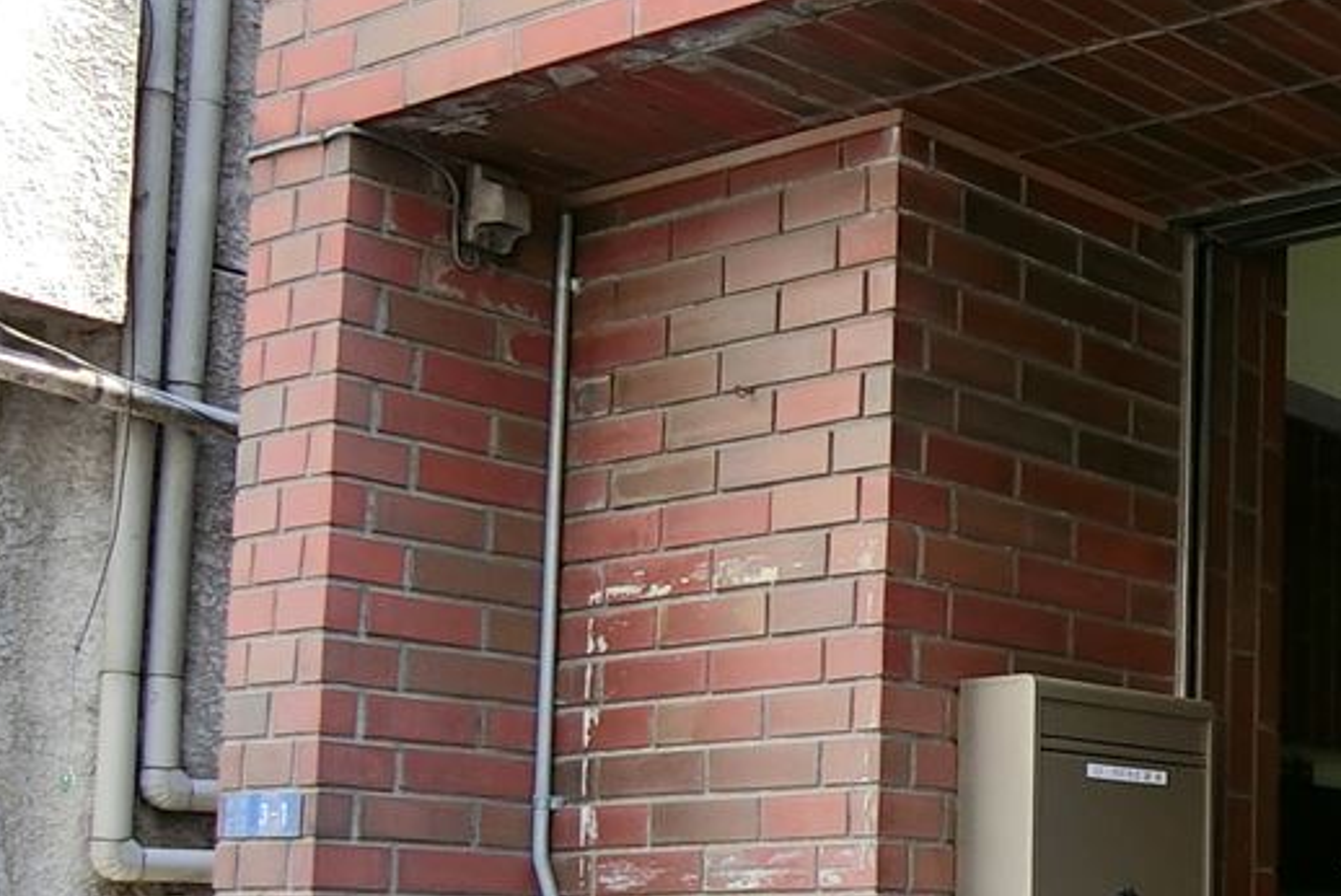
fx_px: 2273
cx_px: 1683
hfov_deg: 28.0
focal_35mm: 61
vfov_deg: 21.7
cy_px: 836
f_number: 2.7
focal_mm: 4.06
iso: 100
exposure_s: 1/125
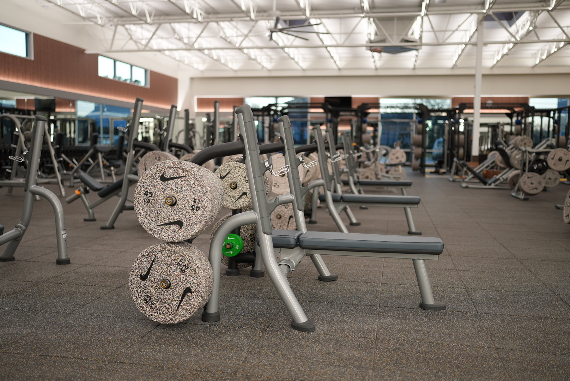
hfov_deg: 54.4
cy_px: 190
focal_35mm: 35
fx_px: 555
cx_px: 285
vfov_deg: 37.9
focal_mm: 35
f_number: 1.4
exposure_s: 1/60
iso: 250
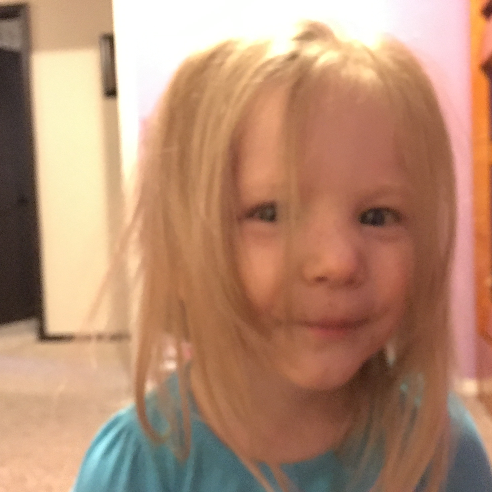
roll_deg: +2.2
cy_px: 247
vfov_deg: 47.2
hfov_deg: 47.0
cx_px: 289
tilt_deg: -2.9
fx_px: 563
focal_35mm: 35
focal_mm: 4.15
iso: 250
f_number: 2.2
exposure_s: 1/4
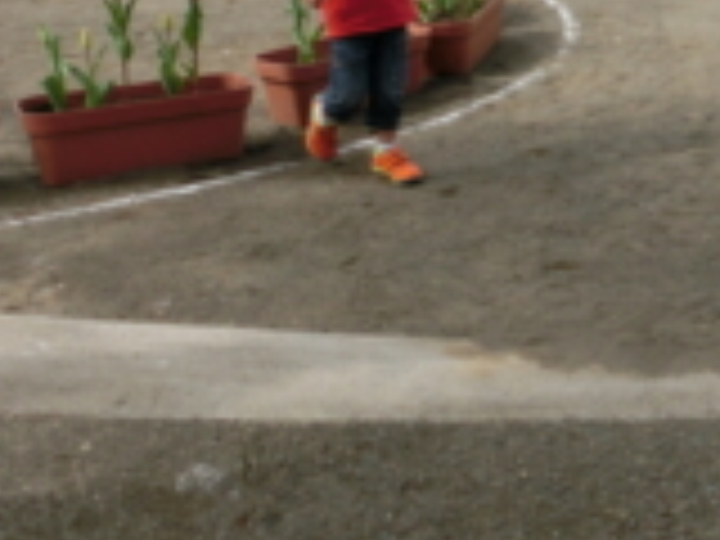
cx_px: 670
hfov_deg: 30.5
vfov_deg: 23.3
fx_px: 1248
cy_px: -18
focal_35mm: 60
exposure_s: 1/800
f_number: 3
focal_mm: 4.24
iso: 80
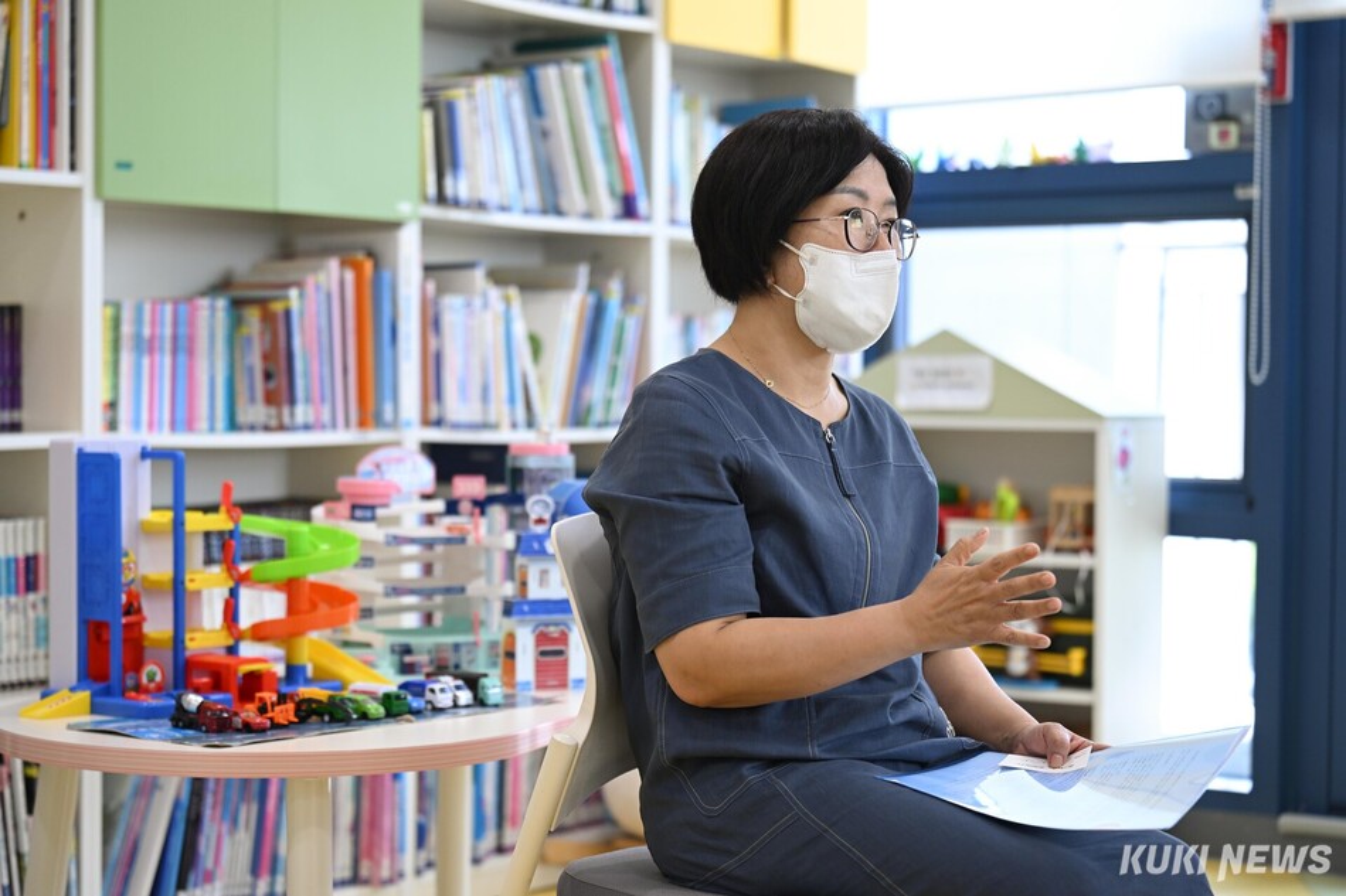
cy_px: 448
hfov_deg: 28.8
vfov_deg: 19.4
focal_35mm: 70
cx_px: 673
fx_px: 2617
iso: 640
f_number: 2.8
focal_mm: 70
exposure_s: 1/400
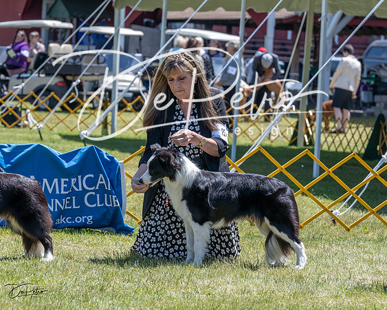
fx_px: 1870
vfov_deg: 9.5
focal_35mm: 163
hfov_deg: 11.8
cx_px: 194
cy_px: 155
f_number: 7.1
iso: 1250
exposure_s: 1/1600
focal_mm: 133
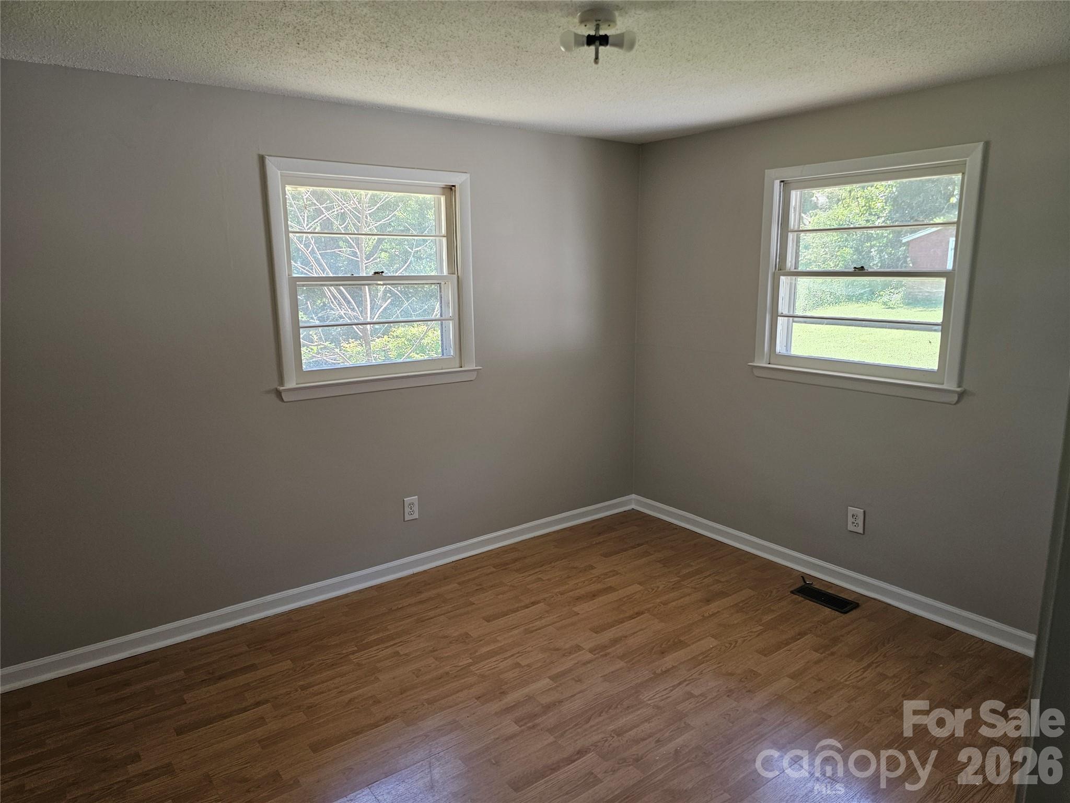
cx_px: 535
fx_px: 711
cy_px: 402
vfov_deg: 58.9
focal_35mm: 23
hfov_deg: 73.9
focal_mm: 6.3
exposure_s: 1/120
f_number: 1.7
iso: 160
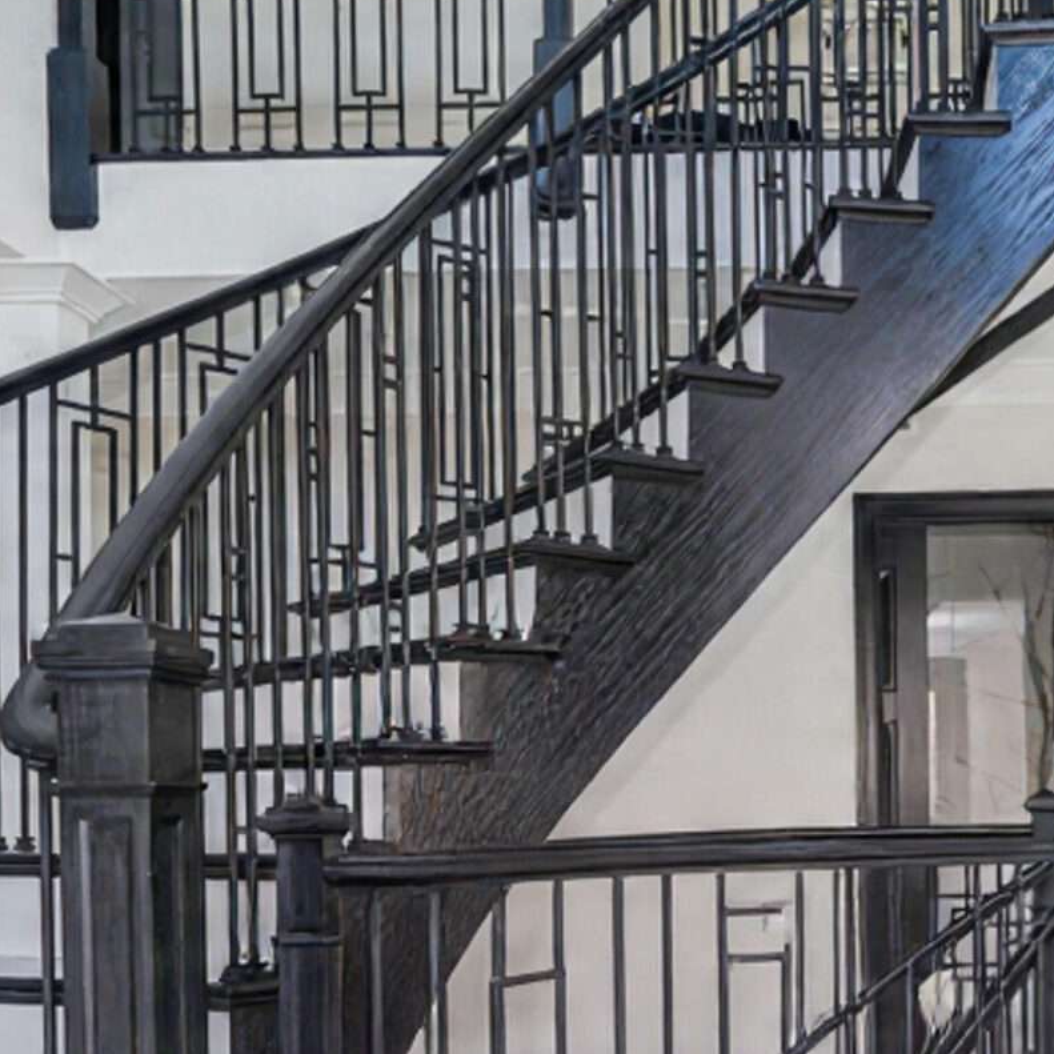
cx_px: 850
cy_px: 799
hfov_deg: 36.9
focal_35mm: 44
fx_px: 1516
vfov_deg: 37.3
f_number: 4
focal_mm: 16
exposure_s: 1/30
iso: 64
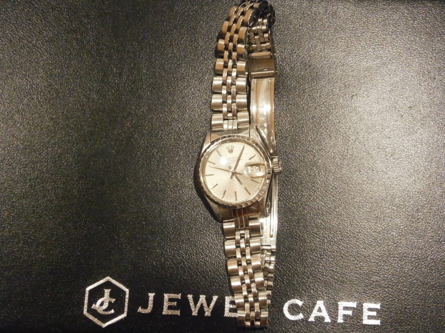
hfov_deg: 40.4
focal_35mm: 47
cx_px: 222
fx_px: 604
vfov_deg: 30.9
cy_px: 166
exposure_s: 1/60
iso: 800
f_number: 3.4
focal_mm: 8.3
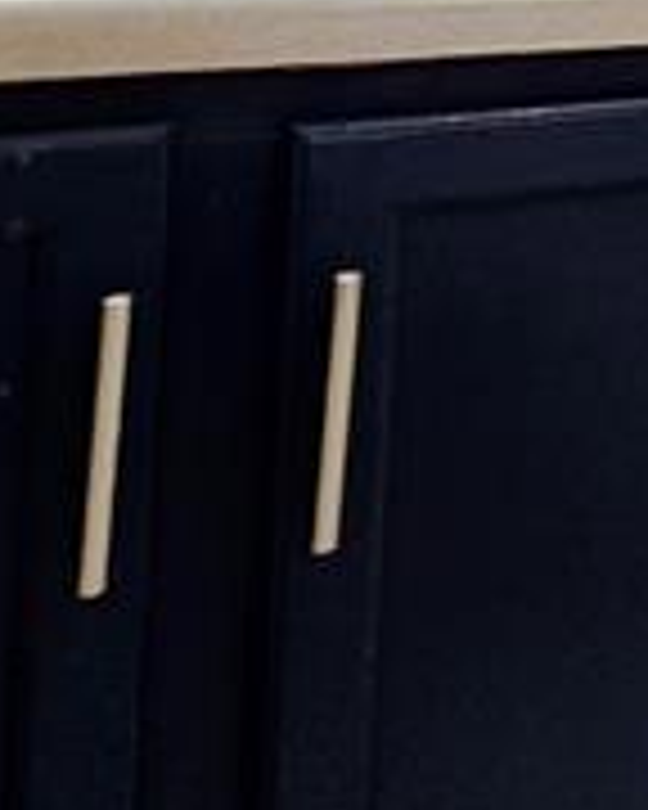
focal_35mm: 72
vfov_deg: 23.0
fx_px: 1726
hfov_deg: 14.5
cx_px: 1534
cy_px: -290
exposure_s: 1/60
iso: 160
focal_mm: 2.2
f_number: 2.2
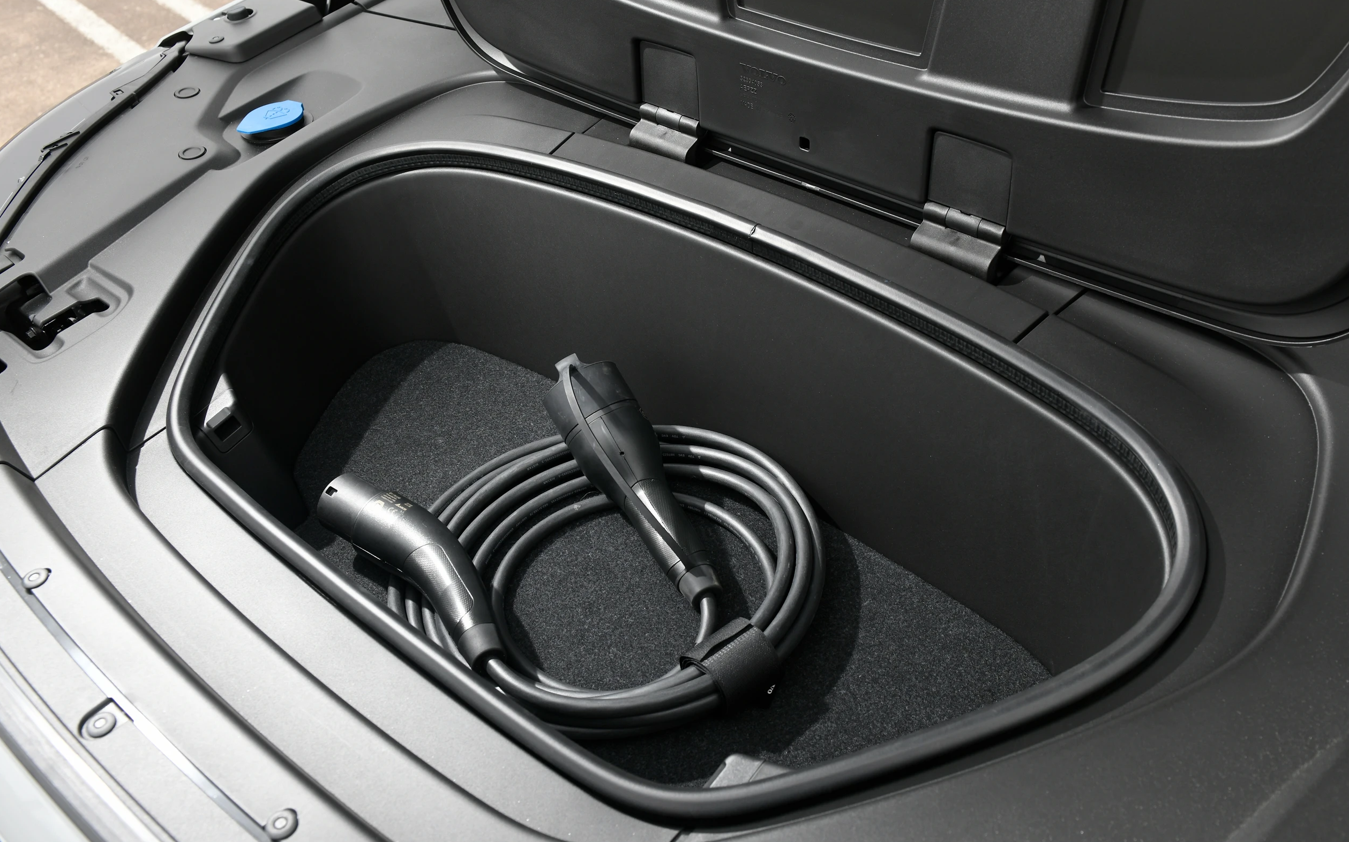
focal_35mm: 34
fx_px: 1250
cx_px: 724
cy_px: 395
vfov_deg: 37.2
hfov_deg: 56.7
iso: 200
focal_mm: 28
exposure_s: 1/30
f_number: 8
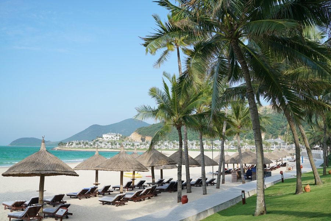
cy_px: 110
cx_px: 166
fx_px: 322
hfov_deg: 54.4
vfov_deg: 37.9
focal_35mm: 35
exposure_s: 1/125
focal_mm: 35
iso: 100
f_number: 8
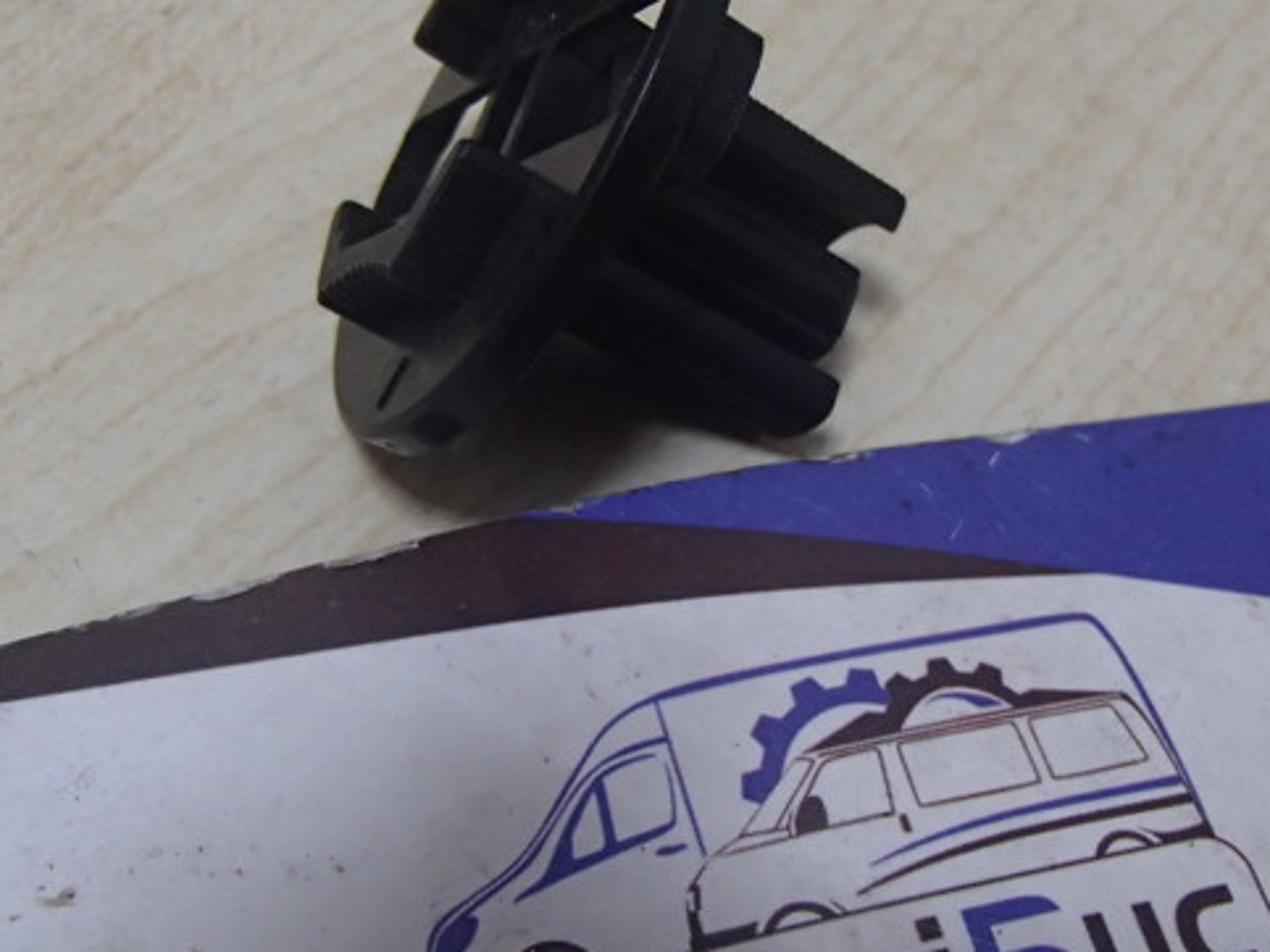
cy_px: 514
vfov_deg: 29.7
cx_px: 668
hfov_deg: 38.9
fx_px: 1797
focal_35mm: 49
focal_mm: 6.64
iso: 800
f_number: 4.7
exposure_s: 1/60
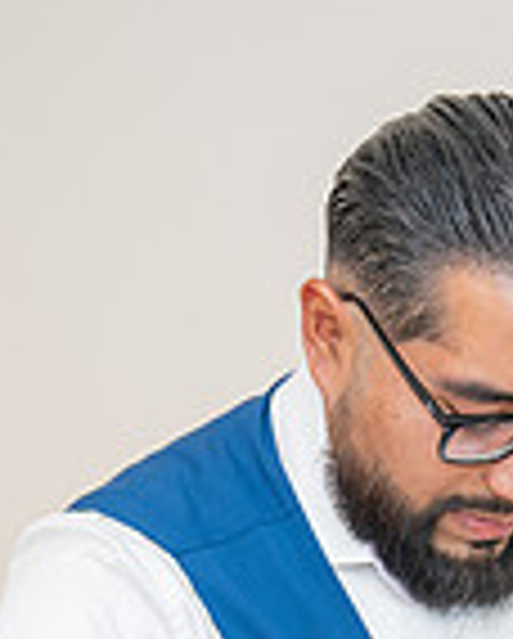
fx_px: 2708
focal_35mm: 143
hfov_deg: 10.7
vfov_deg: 13.0
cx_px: 552
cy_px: 804
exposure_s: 1/160
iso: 400
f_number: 2.8
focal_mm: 33.5
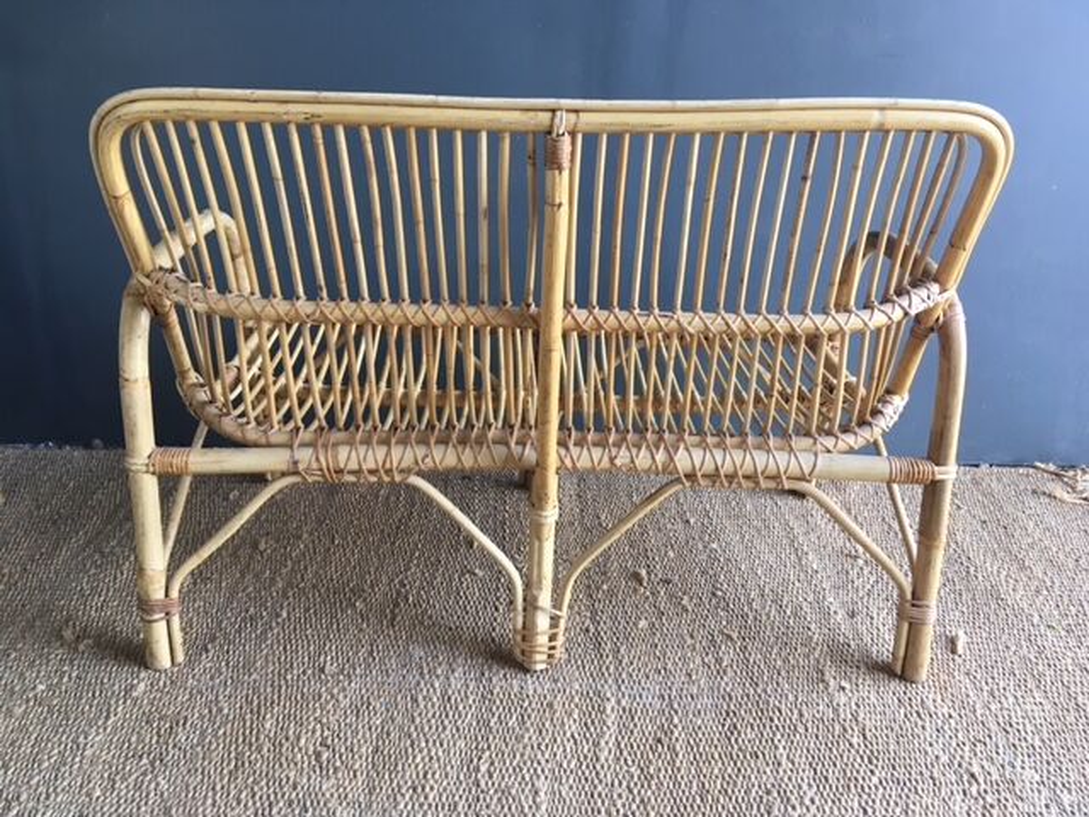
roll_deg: -1.3
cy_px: 408
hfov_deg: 61.7
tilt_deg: -23.5
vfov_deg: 48.2
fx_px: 912
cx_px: 544
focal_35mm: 29
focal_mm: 4.15
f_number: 2.2
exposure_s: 1/33
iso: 32
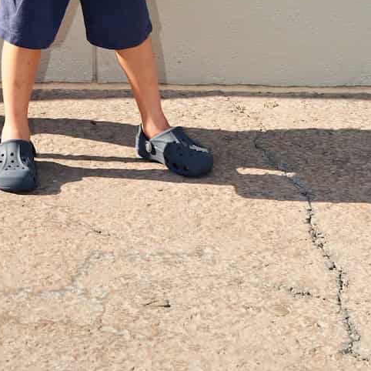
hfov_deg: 10.7
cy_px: -289
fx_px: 1964
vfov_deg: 10.2
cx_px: -39
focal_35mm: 162
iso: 100
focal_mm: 51
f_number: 6.3
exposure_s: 1/160
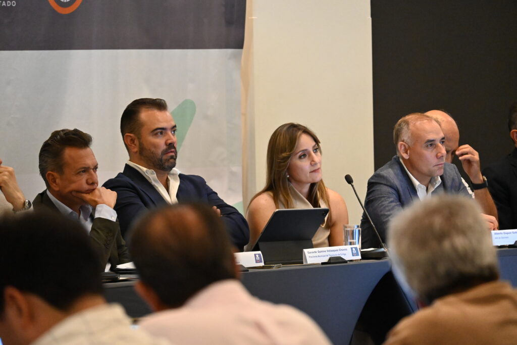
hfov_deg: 8.1
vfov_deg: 5.4
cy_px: 172
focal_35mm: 255
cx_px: 258
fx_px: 3662
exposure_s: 1/125
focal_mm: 170
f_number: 5.6
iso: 8000
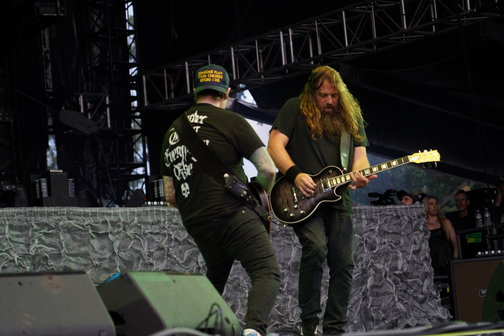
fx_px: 1470
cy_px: 168
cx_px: 252
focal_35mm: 105
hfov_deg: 19.5
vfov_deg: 13.0
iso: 320
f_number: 4
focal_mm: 105
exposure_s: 1/125
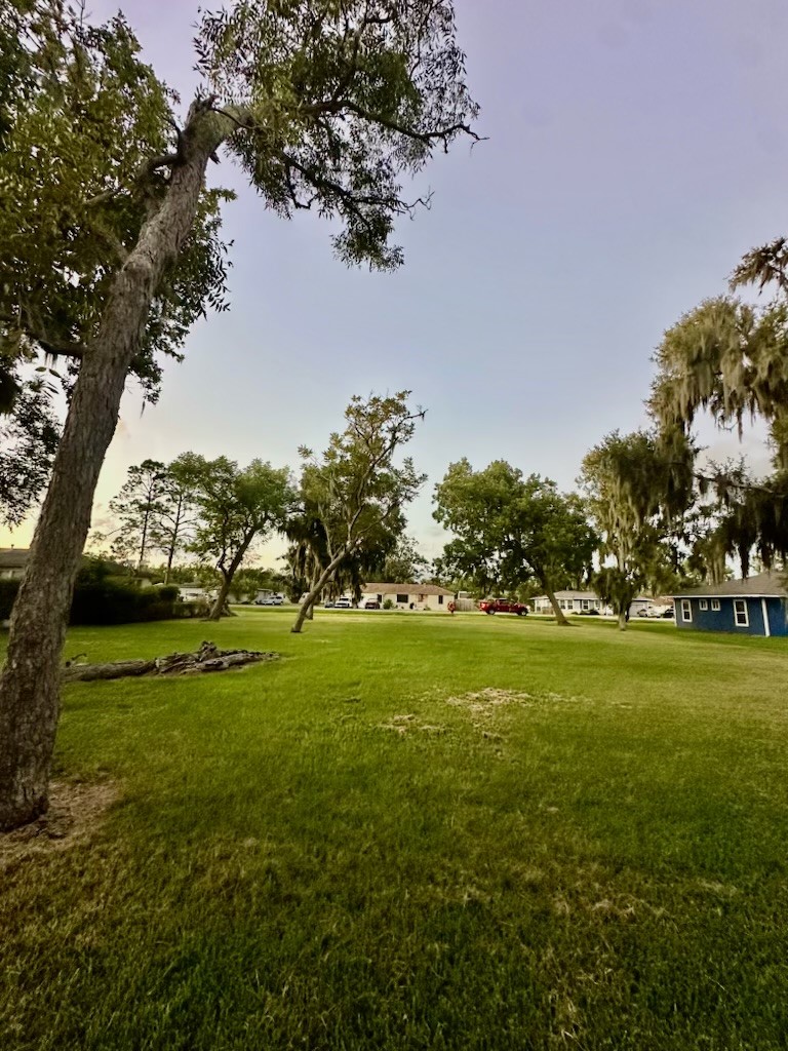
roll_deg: -2.3
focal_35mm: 14
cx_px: 394
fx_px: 425
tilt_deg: +9.8
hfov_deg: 85.7
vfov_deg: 102.1
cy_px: 526
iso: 400
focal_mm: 2.22
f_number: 2.2
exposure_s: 1/60
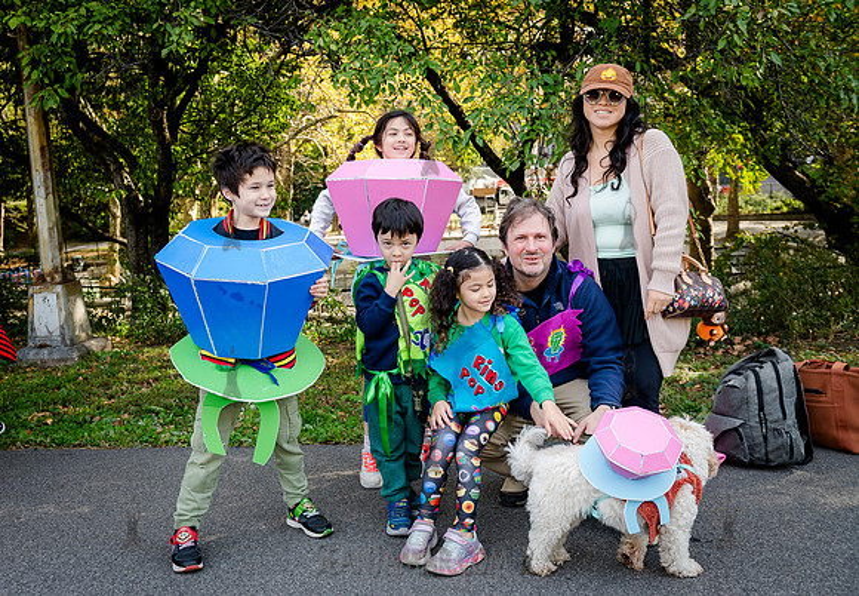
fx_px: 833
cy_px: 273
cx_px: 375
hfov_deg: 54.4
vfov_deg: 39.3
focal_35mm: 34
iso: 1000
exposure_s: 1/640
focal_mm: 31
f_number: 5
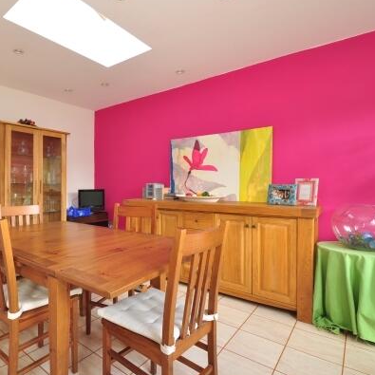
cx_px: 127
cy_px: 184
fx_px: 245
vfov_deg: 74.8
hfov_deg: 72.7
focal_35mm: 20
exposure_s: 1
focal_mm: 10
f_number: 11
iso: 200
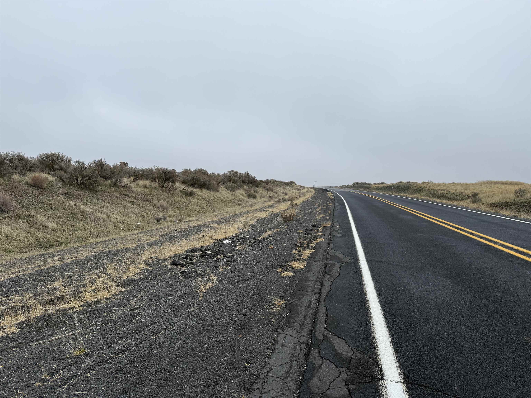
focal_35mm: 24
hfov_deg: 71.6
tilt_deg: -1.2
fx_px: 368
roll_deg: -3.3
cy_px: 199
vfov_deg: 56.8
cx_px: 266
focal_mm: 6.76
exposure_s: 1/1337
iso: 80
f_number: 1.78
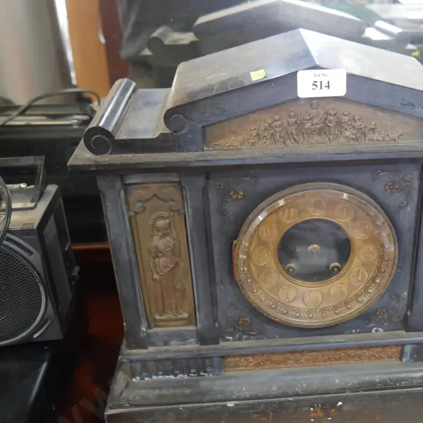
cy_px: 244
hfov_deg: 37.5
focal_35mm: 44
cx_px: 312
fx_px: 608
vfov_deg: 38.3
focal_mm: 16
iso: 1250
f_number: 3.6
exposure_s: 1/60
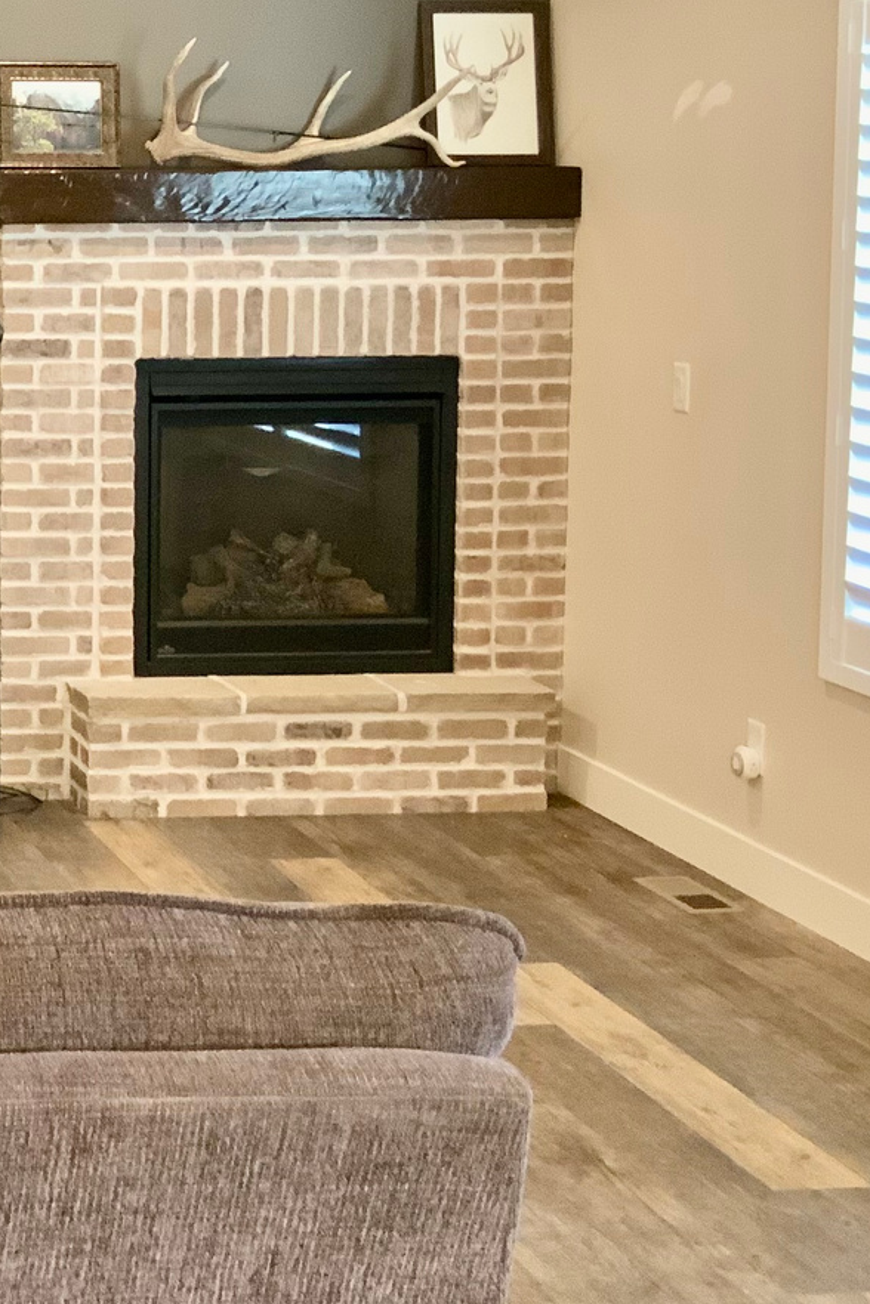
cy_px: 374
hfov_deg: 17.7
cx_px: -382
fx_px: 2537
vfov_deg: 28.5
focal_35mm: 70
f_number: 1.8
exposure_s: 1/40
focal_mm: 3
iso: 200
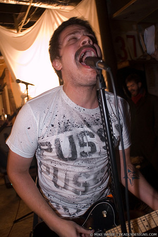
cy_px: 118
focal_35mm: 30
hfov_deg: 43.5
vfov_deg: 62.0
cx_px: 79
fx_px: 198
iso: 800
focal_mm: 20
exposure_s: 1/20
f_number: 2.8
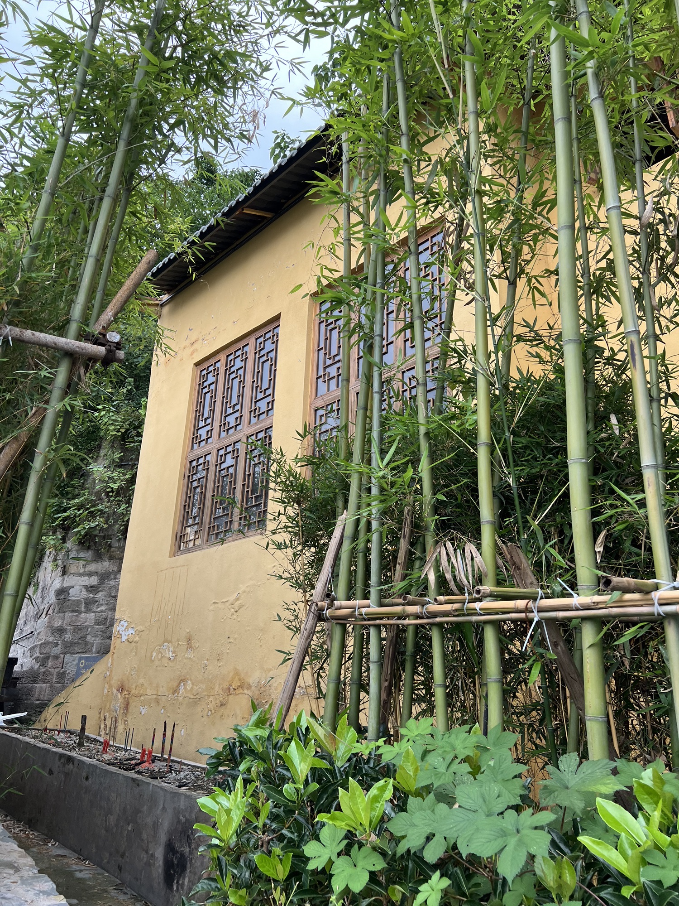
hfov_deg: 53.1
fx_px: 680
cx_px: 340
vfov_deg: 67.3
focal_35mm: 26
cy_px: 453
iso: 50
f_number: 1.5
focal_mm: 5.7
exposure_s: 1/687
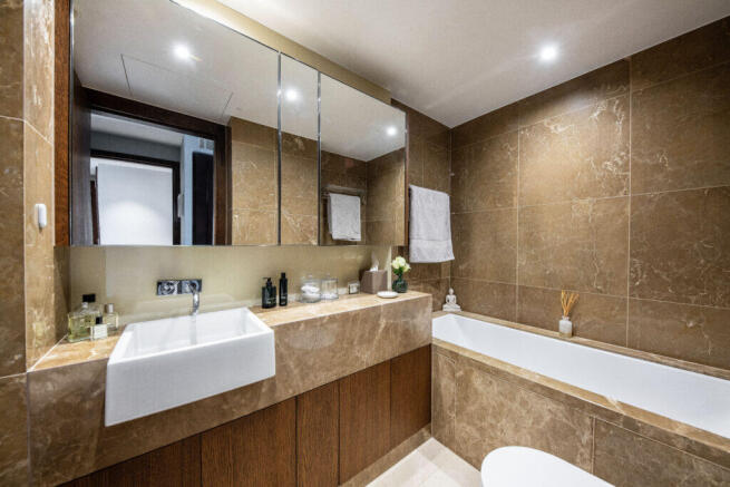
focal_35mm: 12
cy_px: 244
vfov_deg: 90.0
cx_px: 365
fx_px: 243
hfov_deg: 112.6
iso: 400
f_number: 8
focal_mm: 12
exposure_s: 1/4
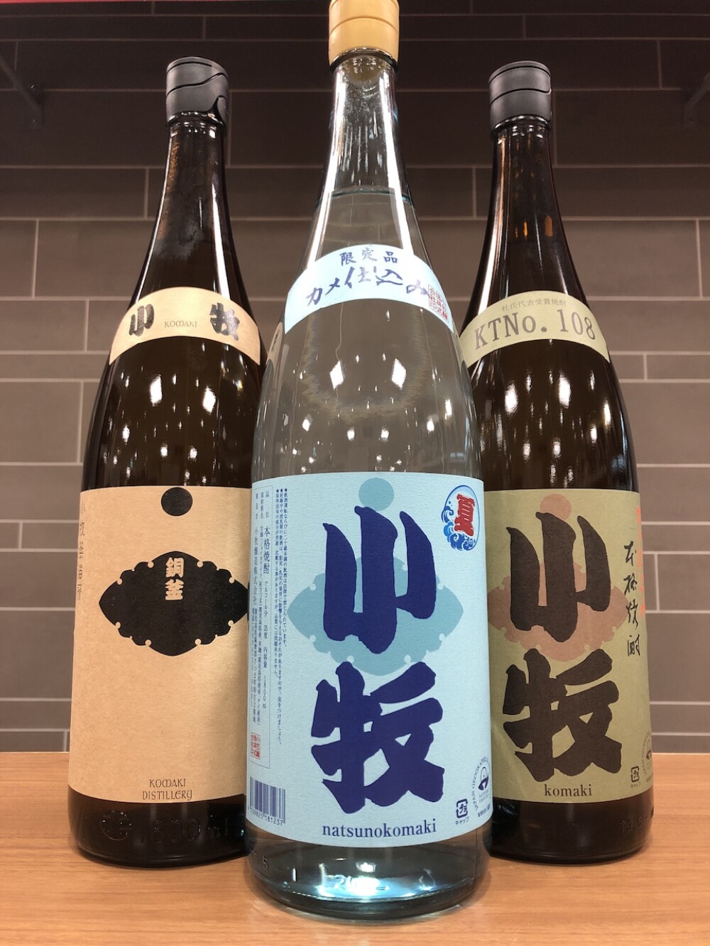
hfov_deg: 49.8
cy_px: 473
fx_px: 766
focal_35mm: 28
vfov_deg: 63.4
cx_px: 355
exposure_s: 1/30
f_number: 1.8
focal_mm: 3.99
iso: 32
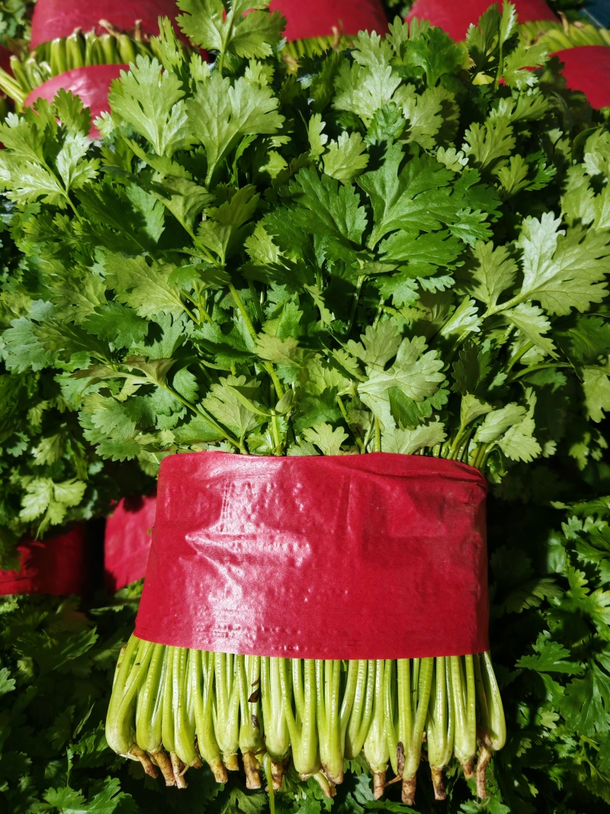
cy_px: 407
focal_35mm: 27
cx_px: 305
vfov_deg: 65.3
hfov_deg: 51.3
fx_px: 635
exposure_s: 1/20
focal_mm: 6.67
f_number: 1.9
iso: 1250
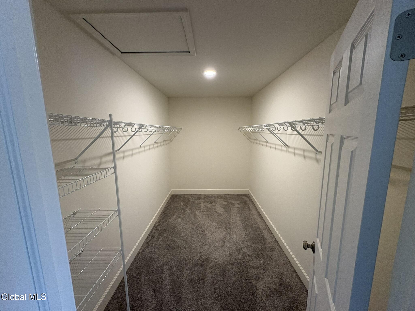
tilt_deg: -8.2
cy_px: 156
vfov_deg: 85.7
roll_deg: +0.0
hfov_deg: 102.1
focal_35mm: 14
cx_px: 208
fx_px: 168
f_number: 2.2
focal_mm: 2.22
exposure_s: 1/83
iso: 200
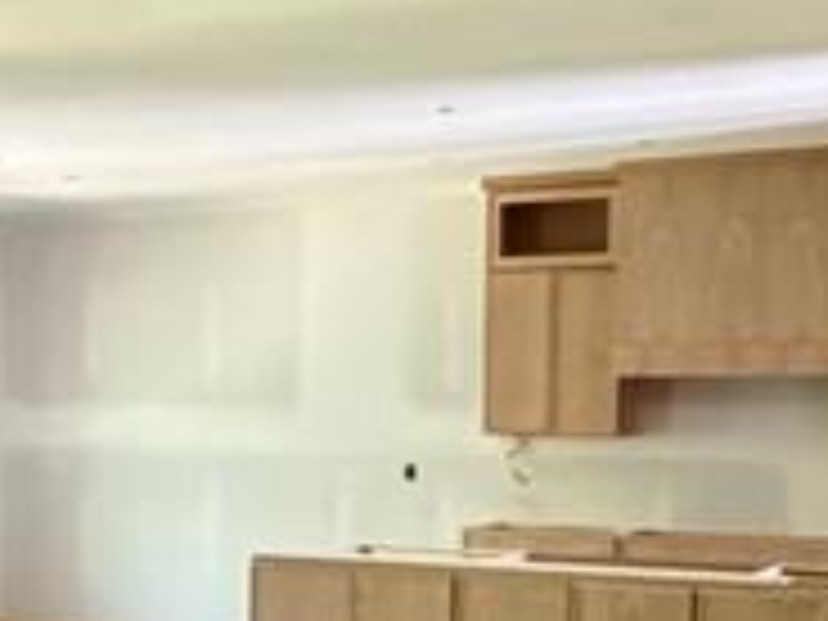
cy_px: 464
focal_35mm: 78
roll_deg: +0.0
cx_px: -292
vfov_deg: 18.8
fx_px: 1866
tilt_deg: -1.6
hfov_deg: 22.1
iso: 800
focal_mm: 2.22
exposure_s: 1/60
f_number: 2.2
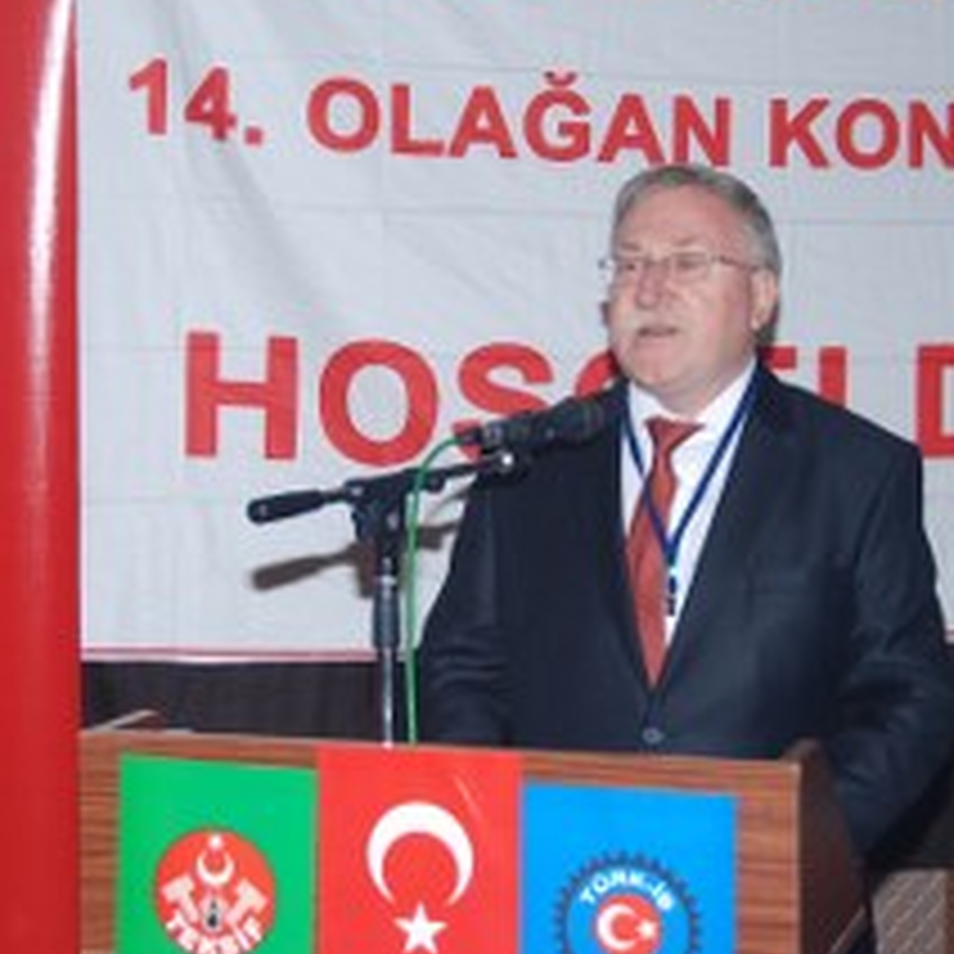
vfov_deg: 21.4
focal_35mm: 81
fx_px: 2526
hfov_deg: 21.4
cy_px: 432
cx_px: 500
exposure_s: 1/60
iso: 200
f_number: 4.2
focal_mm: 32
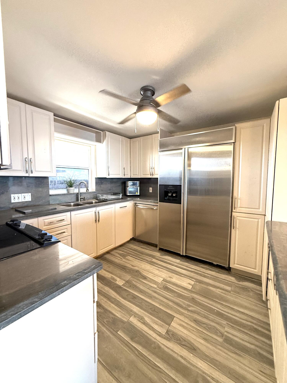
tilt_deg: -3.3
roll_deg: -1.0
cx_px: 144
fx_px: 155
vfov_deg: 102.1
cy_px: 192
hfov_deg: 85.7
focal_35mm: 14
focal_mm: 2.22
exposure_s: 1/120
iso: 400
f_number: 2.2
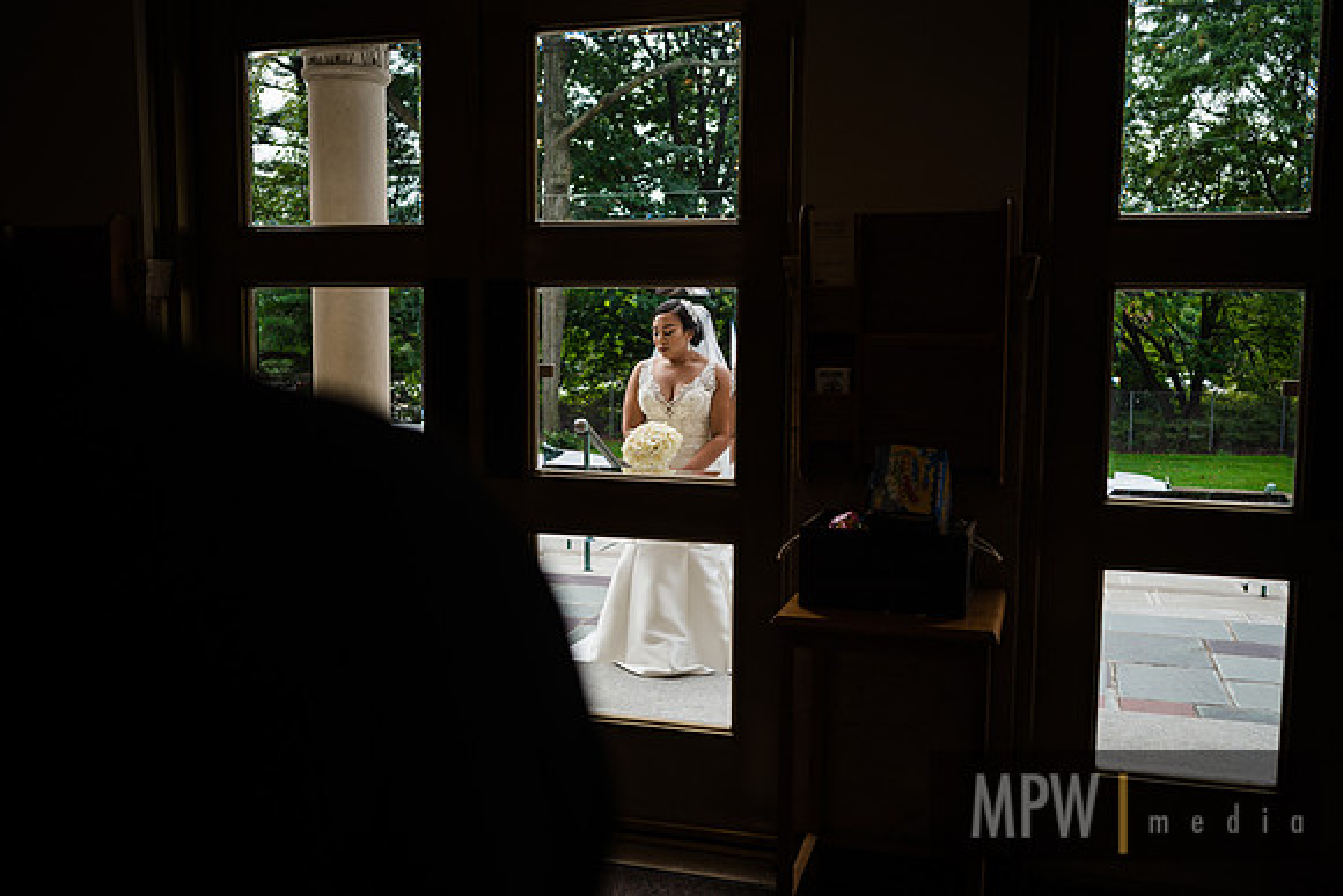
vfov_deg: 37.9
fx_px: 1306
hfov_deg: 54.4
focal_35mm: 35
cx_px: 672
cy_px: 448
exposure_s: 1/320
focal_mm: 35
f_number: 3.5
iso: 100
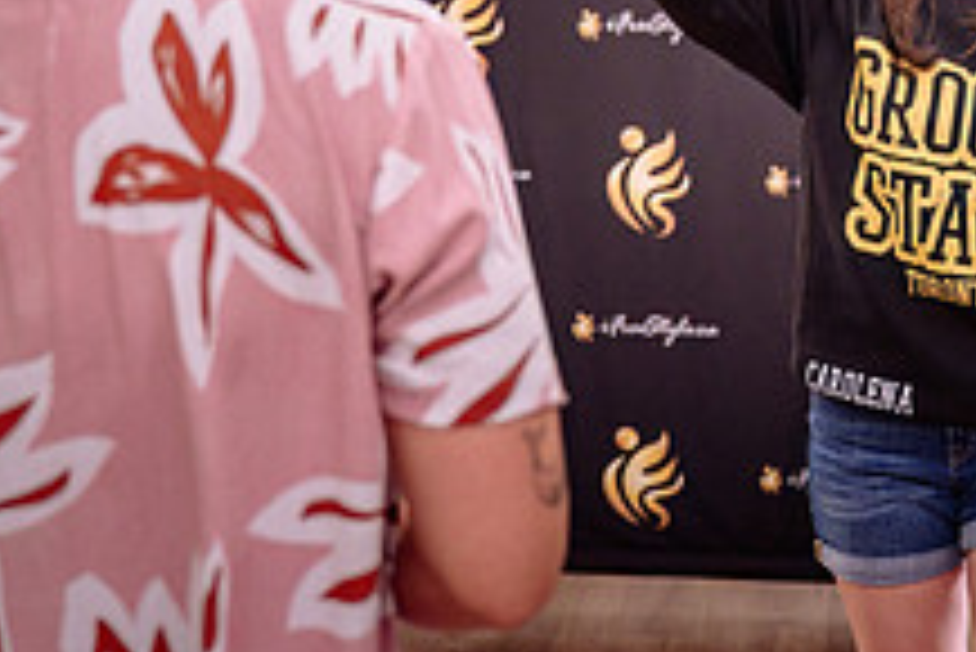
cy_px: 254
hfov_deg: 18.2
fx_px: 3038
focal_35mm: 112
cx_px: 601
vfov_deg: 12.2
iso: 1600
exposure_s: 1/160
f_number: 2.8
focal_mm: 38
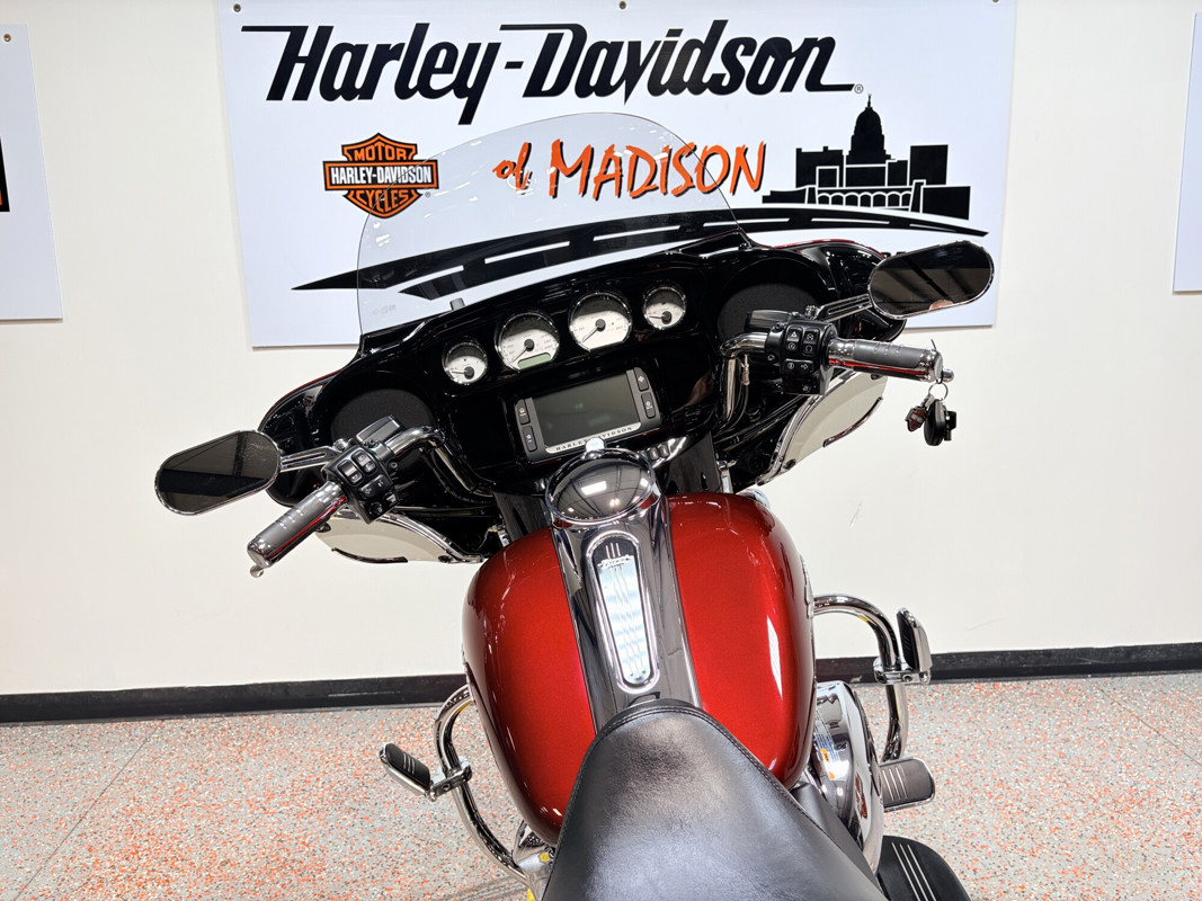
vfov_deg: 53.1
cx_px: 601
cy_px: 450
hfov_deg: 67.3
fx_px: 903
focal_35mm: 26
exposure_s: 1/120
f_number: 1.6
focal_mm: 5.96
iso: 40
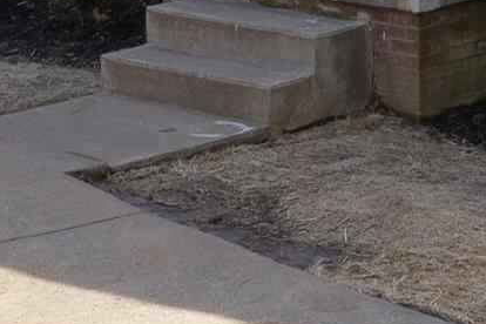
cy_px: -279
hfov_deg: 9.4
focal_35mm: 212
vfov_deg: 6.3
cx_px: 750
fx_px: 2858
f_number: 7.1
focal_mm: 19
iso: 100
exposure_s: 1/100
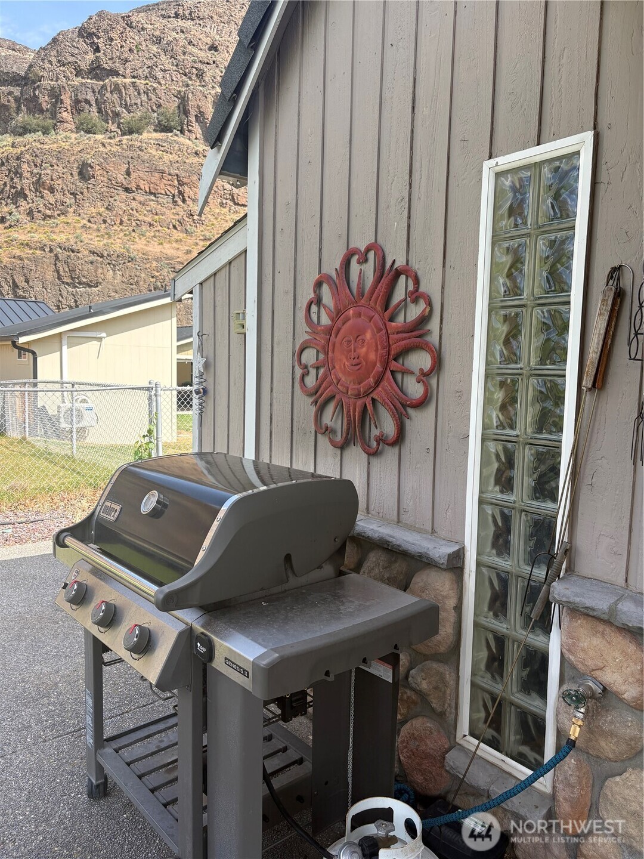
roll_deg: -1.6
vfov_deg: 67.3
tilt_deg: -2.7
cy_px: 430
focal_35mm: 26
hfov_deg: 53.1
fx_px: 645
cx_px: 322
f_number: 1.6
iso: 64
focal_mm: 5.96
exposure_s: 1/1217
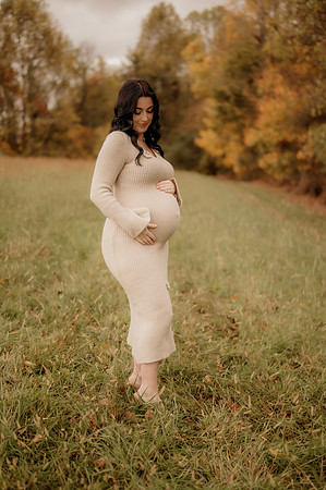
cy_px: 245
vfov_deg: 39.6
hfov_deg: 26.9
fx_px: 681
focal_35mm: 50
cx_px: 163
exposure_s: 1/320
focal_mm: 50
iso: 200
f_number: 1.8
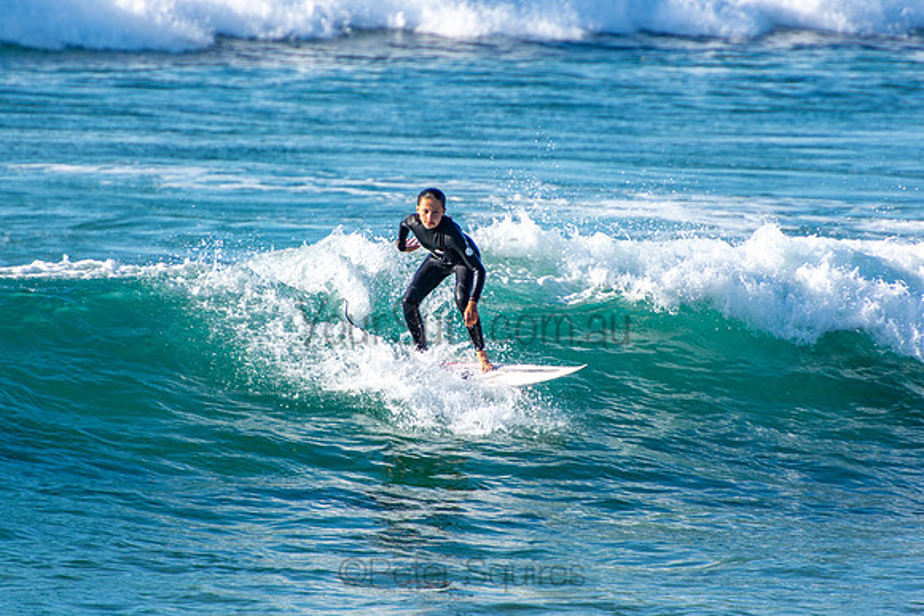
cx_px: 462
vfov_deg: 2.3
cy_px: 308
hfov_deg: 3.4
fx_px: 15403
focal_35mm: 600
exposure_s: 1/400
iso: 110
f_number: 5.6
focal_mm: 400
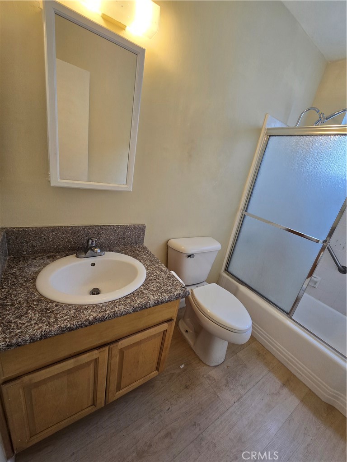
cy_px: 231
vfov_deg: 106.2
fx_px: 174
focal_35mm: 13
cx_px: 174
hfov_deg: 89.9
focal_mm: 2.2
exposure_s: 1/60
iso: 64
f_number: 2.2
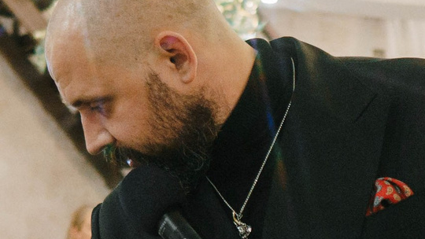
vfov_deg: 8.5
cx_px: 320
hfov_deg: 15.1
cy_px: 174
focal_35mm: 142
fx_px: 1601
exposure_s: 1/125
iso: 320
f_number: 1.4
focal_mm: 16
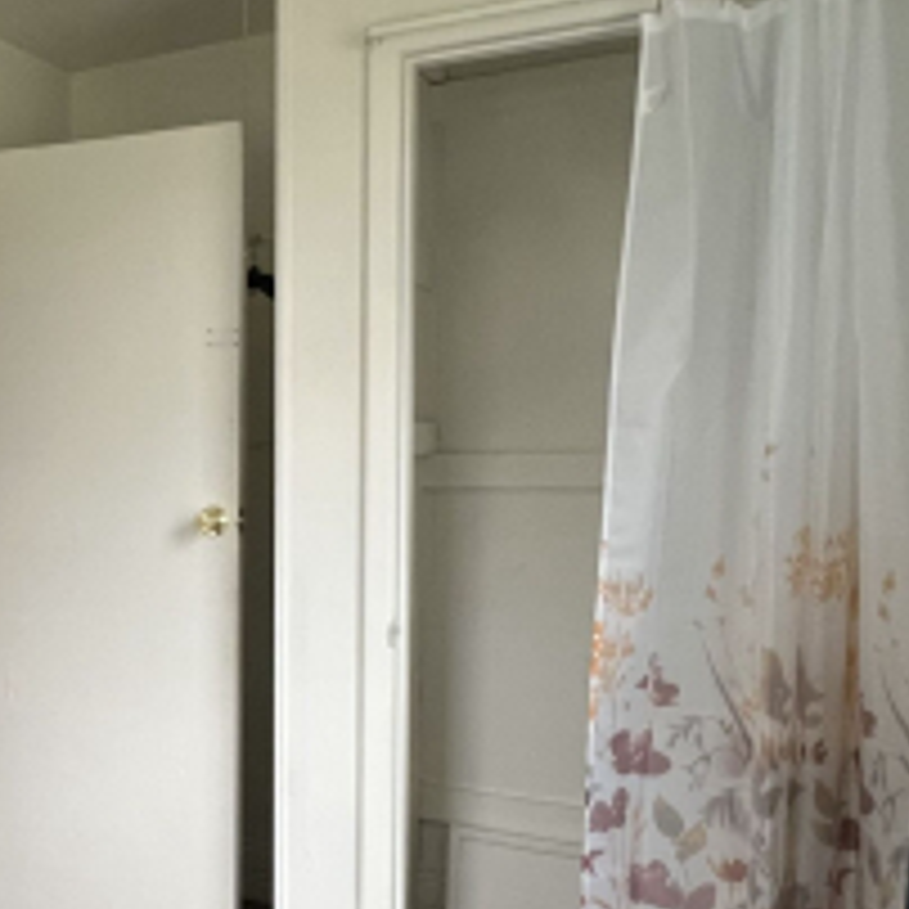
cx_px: 97
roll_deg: +0.3
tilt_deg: -6.3
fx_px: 1129
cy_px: 554
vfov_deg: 43.6
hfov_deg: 40.6
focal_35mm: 38
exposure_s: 1/60
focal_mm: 1.57
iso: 250
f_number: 1.8
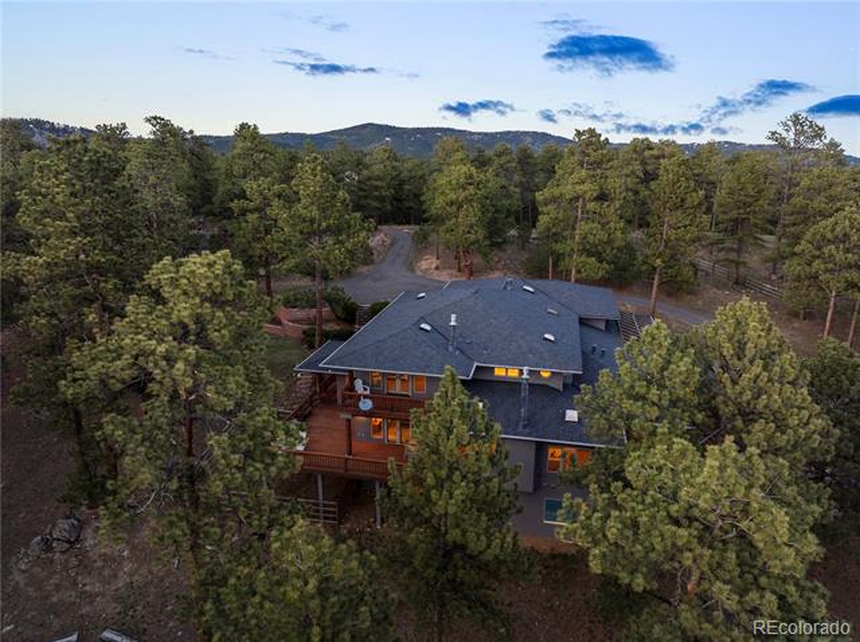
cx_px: 430
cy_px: 321
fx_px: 595
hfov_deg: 71.7
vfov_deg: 56.7
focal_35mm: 24
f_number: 4
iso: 200
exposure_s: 1/20
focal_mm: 12.29
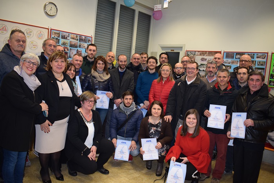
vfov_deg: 47.9
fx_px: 205
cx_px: 137
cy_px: 92
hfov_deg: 67.4
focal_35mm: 27
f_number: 4.5
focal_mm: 18
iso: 800
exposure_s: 1/80
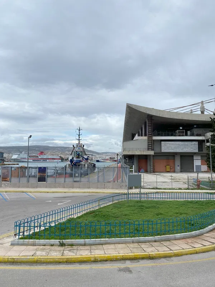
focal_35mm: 26
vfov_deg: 67.3
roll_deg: -0.5
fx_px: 215
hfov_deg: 53.1
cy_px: 144
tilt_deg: +5.6
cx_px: 108
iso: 32
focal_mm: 4.25
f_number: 1.8
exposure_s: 1/1727
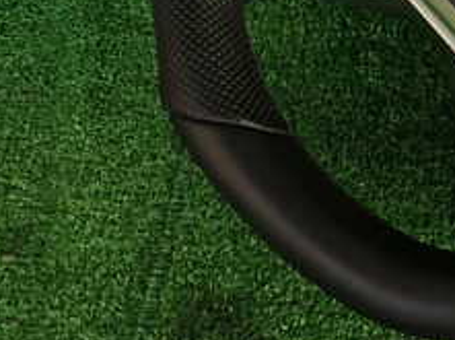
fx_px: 892
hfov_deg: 24.6
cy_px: -43
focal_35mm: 68
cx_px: 607
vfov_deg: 20.5
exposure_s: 1/80
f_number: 2.8
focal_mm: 4.5
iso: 100
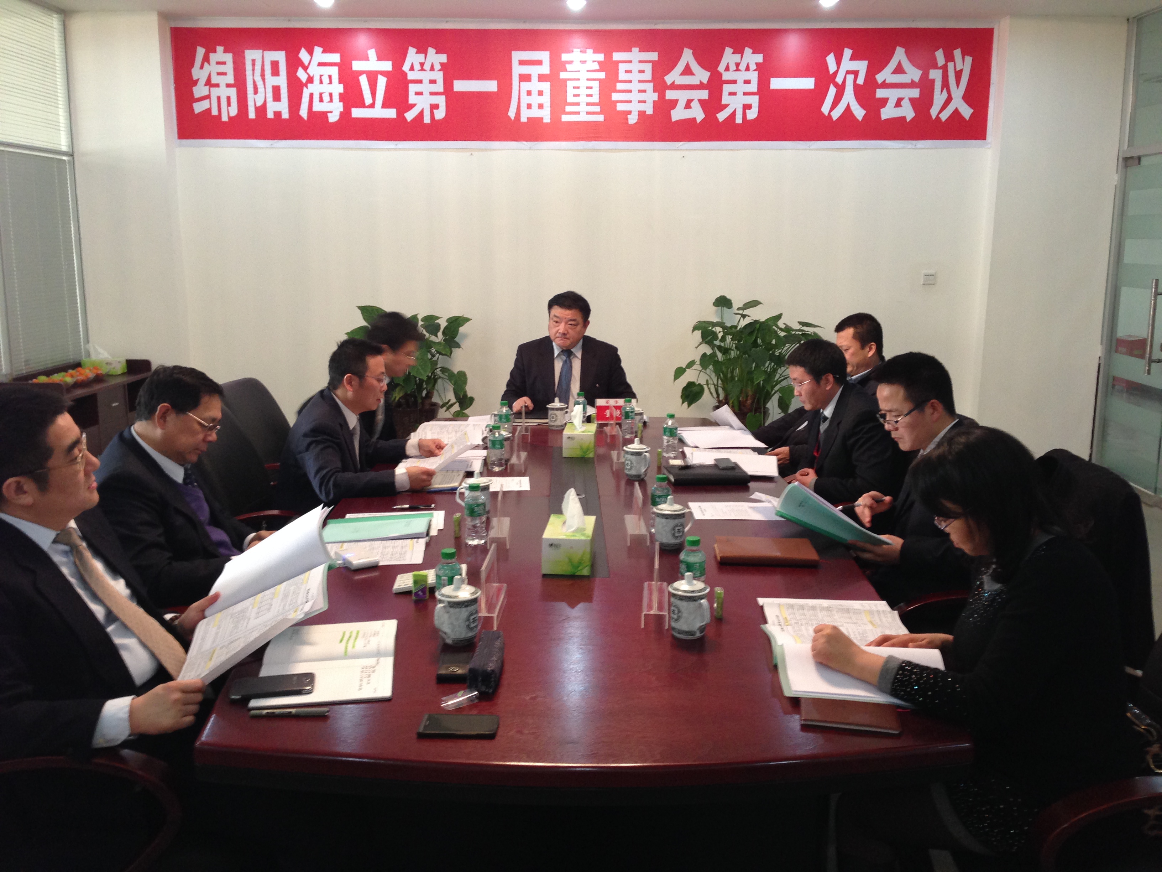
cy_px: 436
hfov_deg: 55.4
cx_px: 581
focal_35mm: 33
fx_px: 1108
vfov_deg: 42.9
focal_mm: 4.12
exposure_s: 1/20
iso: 125
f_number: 2.4
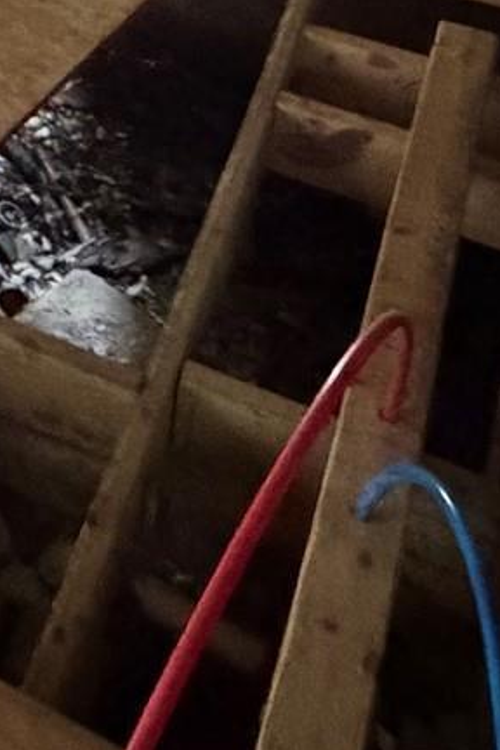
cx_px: -295
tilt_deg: -23.3
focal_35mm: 69
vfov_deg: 24.2
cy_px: -312
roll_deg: +2.1
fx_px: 1437
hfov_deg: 17.3
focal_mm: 2.22
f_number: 2.2
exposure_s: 1/32
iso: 1600
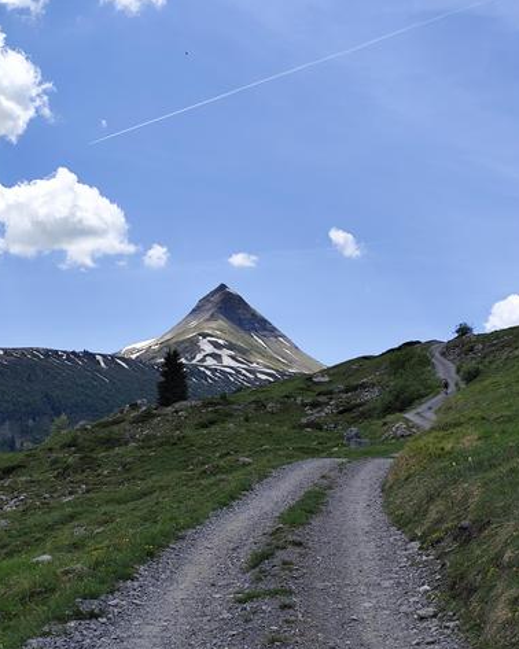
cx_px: 251
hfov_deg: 26.7
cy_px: 386
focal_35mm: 57
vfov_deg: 32.9
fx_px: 1095
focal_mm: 6.19
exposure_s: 1/1360
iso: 50
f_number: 1.65
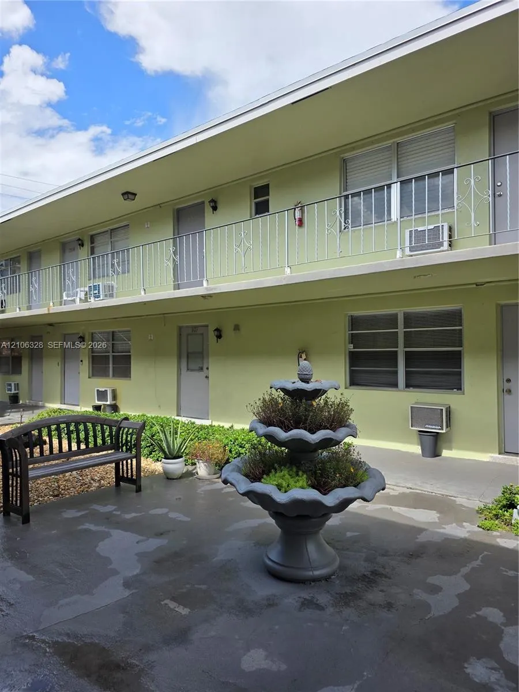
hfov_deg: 58.9
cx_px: 260
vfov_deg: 73.9
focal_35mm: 23
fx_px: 460
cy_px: 346
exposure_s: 1/4889
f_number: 1.7
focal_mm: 6.3
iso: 80
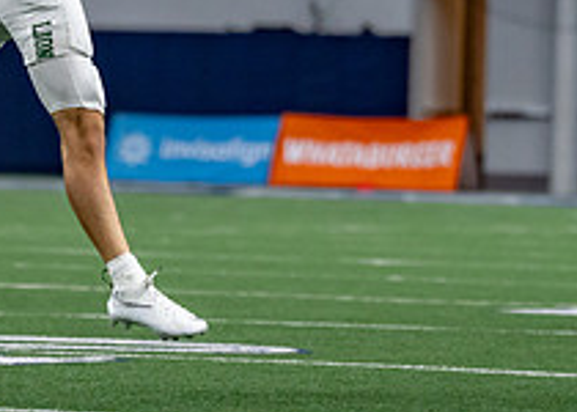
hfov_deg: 4.1
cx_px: -5
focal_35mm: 493
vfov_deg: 2.9
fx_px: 8079
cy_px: 27
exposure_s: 1/1000
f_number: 2.8
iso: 1250
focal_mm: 127
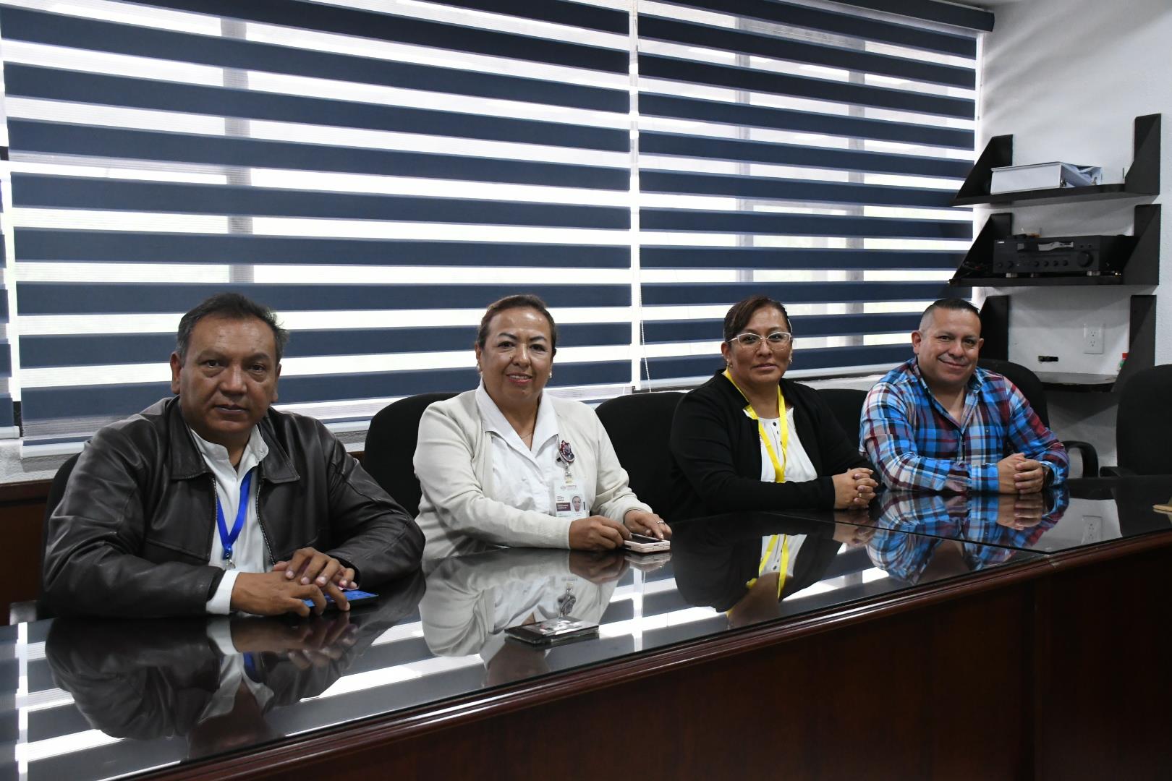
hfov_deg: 49.6
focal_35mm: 39
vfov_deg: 34.2
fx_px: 1270
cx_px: 586
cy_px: 390
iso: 4000
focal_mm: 26
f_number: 5.6
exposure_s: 1/125
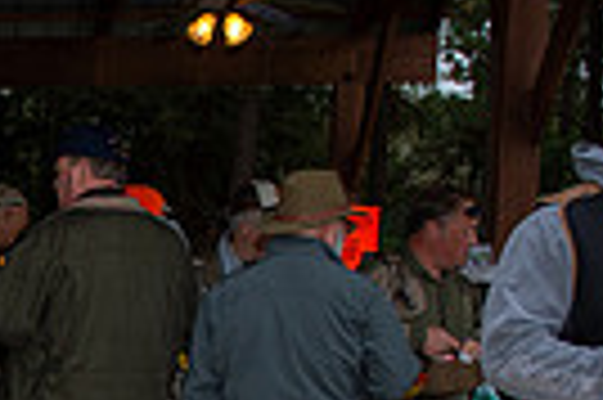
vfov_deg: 11.0
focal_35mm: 121
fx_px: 2024
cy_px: 521
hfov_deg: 15.5
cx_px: -328
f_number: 5
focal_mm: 28
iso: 400
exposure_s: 1/160
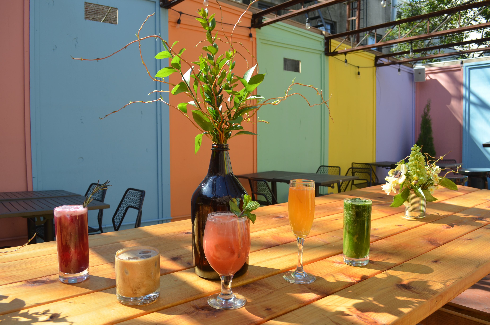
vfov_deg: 43.4
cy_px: 162
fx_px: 407
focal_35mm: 30
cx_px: 245
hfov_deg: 62.0
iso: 200
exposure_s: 1/250
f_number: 8
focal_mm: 20
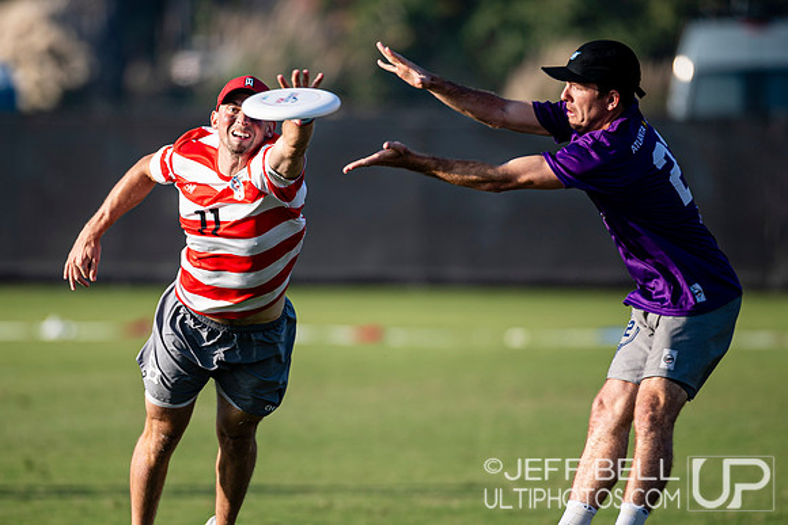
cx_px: 360
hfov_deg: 4.1
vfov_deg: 2.8
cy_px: 295
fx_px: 10943
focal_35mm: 500
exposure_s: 1/1000
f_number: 3.2
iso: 125
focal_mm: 300
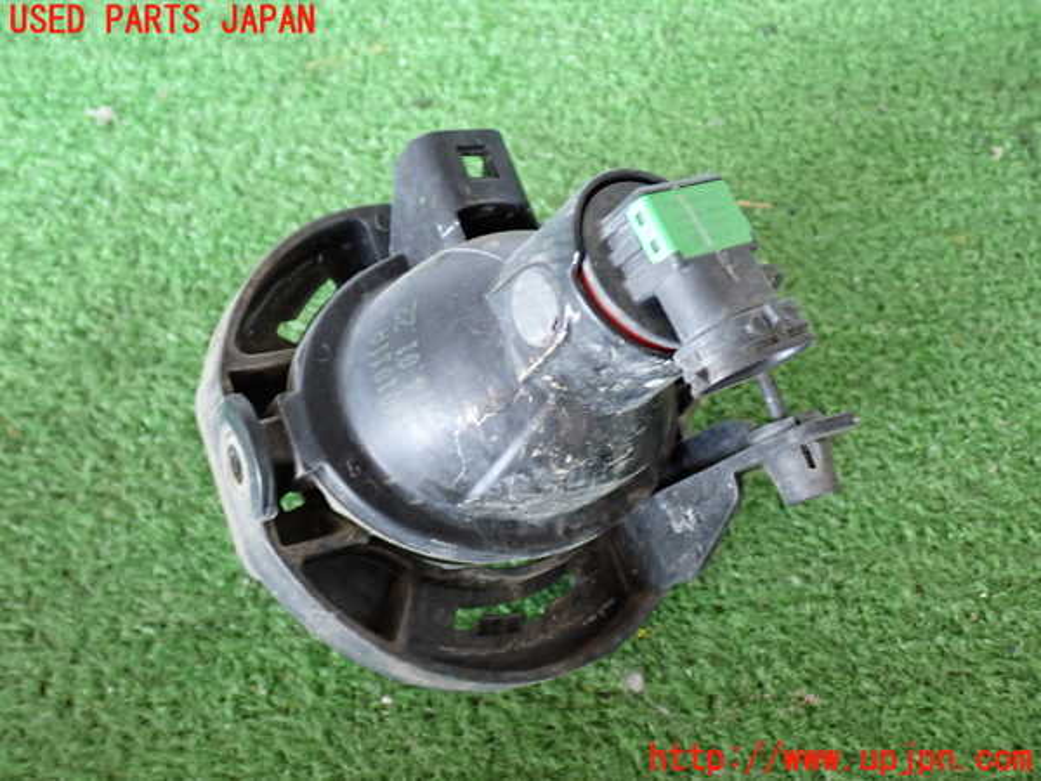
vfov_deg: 39.7
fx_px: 1083
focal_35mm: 36
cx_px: 520
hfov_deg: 51.4
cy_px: 390
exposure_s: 1/40
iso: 400
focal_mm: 6.37
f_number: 2.5
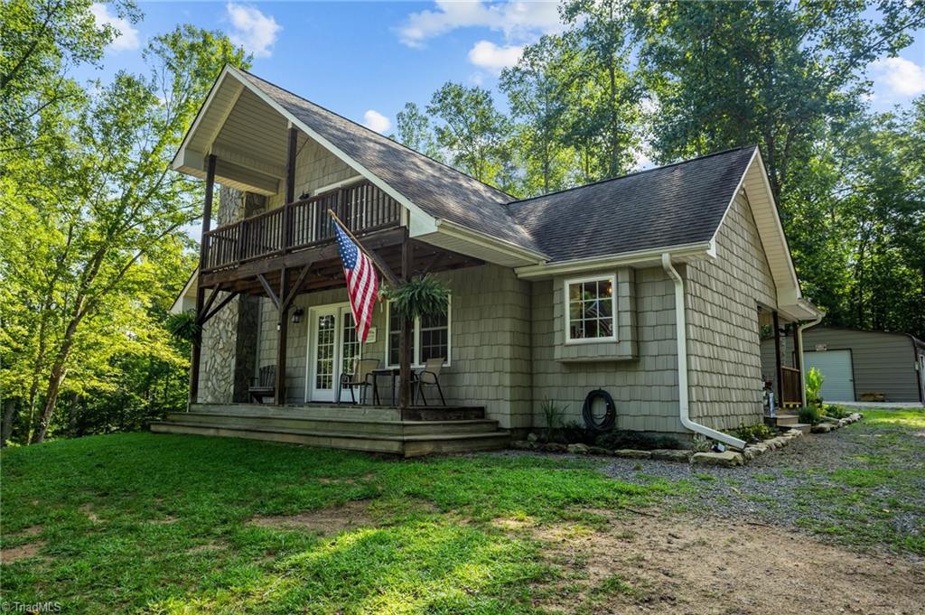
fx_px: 616
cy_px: 308
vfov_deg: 53.1
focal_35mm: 24
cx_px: 462
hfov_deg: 73.8
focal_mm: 24
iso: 200
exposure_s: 1/125
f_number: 8
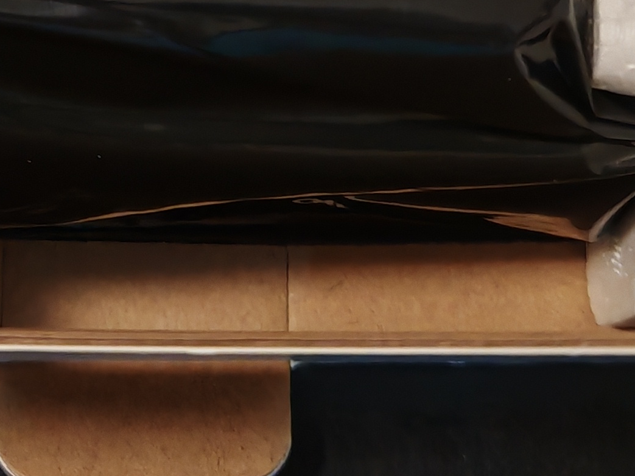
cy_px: -180
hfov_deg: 18.4
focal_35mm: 106
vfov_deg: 13.4
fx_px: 1944
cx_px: 156
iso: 640
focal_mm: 6.67
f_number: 1.9
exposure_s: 1/33
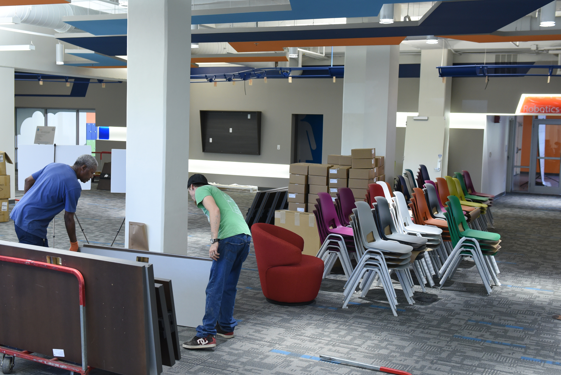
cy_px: 185
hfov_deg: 41.9
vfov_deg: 28.7
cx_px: 273
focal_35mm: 47
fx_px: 733
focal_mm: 38
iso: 1600
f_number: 5
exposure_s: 1/80
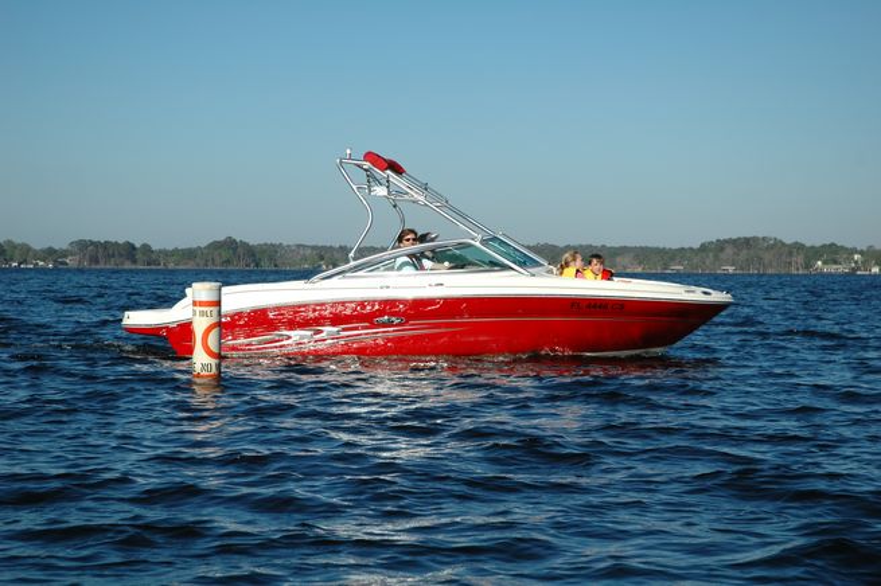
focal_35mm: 78
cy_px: 293
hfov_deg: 26.0
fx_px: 1908
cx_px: 440
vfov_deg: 17.5
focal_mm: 52
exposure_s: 1/1250
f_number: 5.6
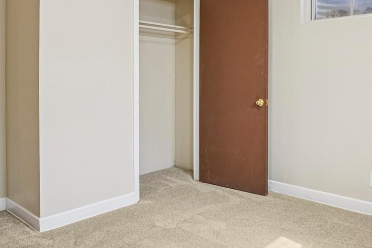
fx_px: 320
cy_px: 87
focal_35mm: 31
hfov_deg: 59.9
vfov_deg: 42.0
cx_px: 223
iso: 400
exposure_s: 1/30
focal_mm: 11
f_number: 8
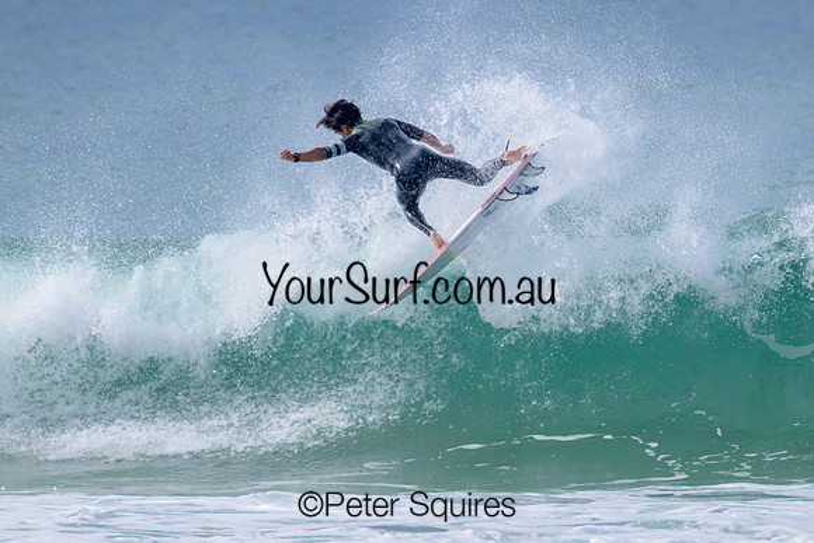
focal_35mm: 1098
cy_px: 236
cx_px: 545
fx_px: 24826
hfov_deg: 1.9
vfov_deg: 1.3
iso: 1000
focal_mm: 800
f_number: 11
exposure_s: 1/2000
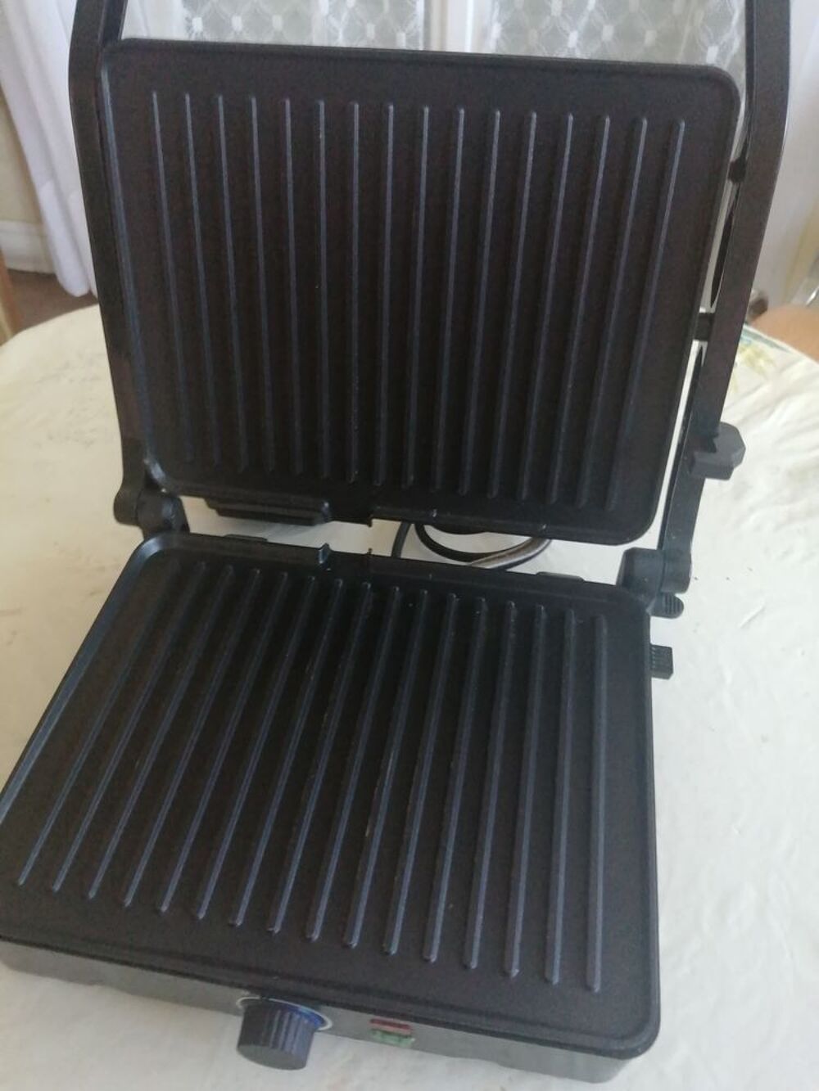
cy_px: 546
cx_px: 410
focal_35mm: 26
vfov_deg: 67.3
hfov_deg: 53.1
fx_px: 820
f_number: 1.8
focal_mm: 3.46
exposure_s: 1/36
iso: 320
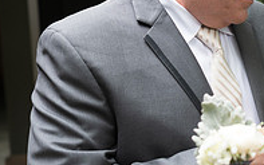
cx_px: 243
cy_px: 38
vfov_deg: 12.8
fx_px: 734
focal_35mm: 102
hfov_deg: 20.0
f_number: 2.8
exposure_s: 1/125
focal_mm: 34
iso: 180
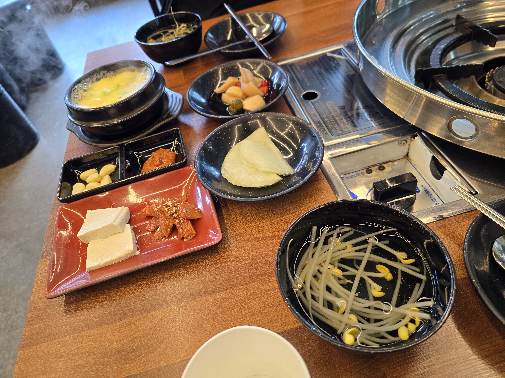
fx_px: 336
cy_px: 189
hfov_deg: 73.9
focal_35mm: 23
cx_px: 252
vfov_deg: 58.9
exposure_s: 1/120
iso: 125
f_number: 1.7
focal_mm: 6.3
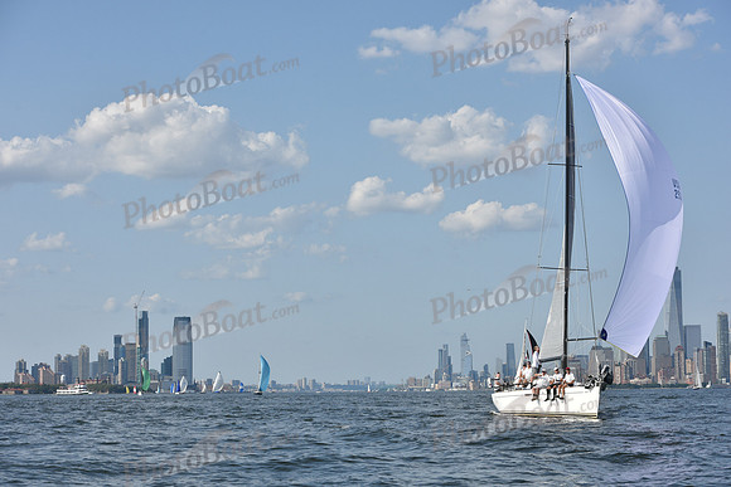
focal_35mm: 70
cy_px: 244
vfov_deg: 19.5
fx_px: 1422
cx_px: 366
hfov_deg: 28.8
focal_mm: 70
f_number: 8
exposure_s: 1/1250
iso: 250
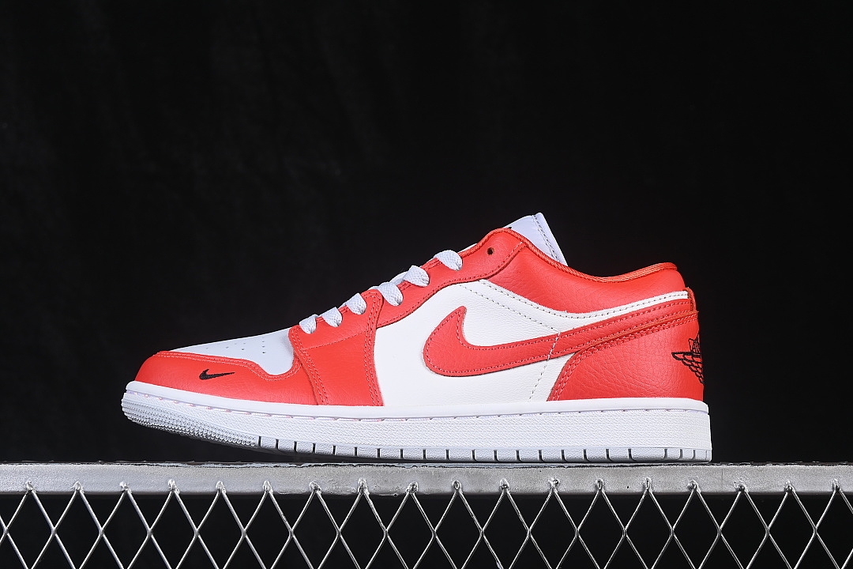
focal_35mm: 75
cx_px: 426
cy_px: 284
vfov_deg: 18.2
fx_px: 1777
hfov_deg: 27.0
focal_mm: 50
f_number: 8
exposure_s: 1/80
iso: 160
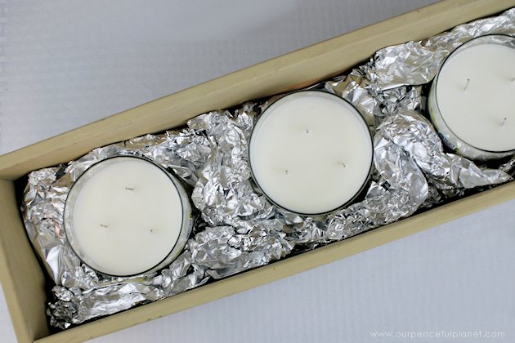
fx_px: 515
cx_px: 258
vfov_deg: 36.9
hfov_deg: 53.1
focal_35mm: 36
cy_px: 172
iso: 320
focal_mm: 24
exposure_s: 1/40
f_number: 4.5
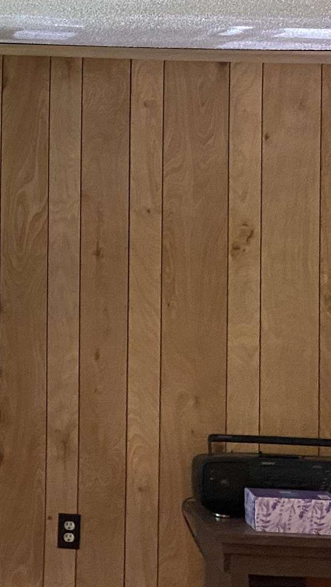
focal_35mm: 77
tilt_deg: +2.7
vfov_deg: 27.2
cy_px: 159
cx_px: -300
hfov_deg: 13.7
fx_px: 1201
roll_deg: -1.6
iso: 500
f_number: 1.8
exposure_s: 1/60
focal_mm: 4.25
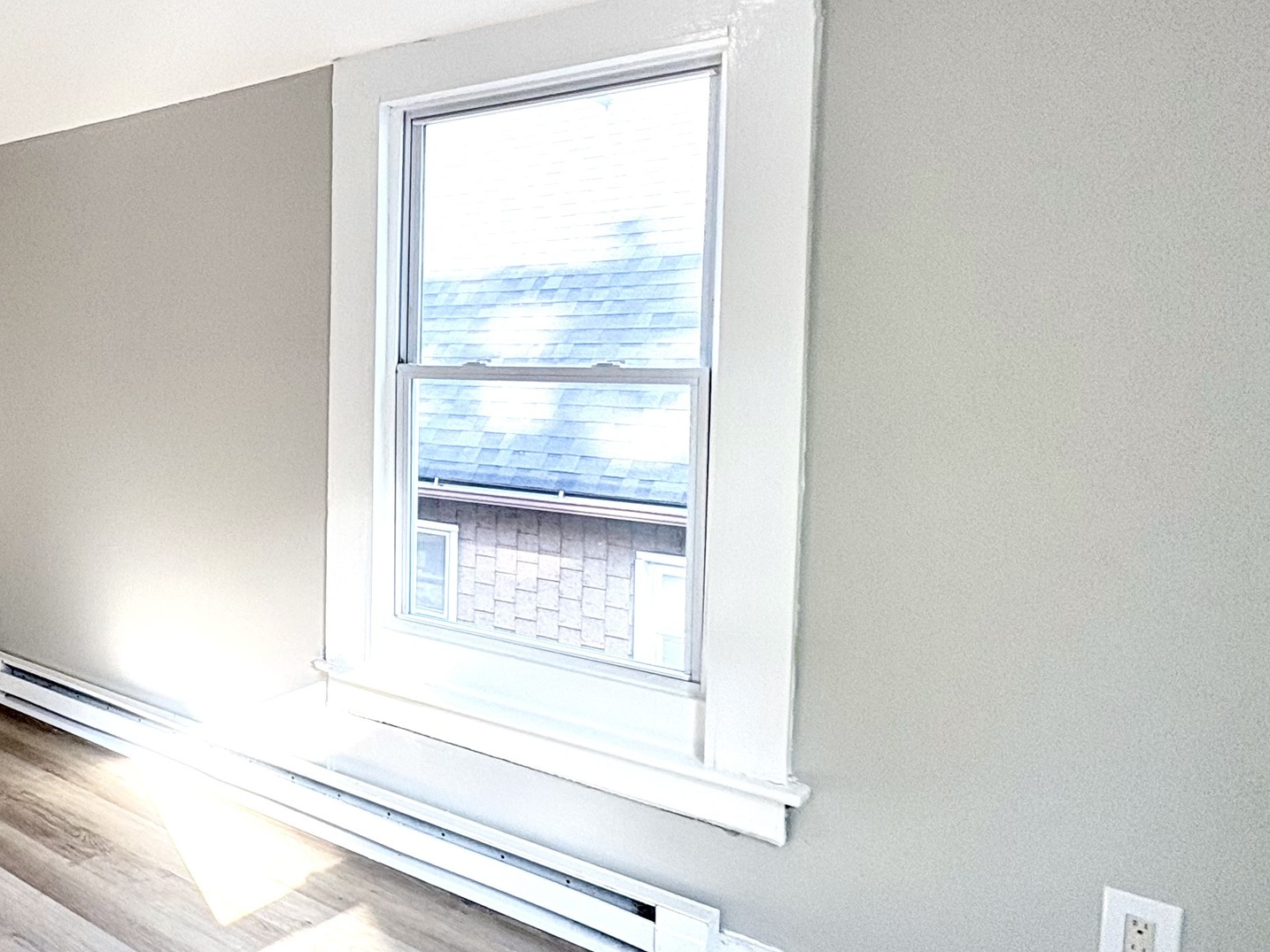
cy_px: 410
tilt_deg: -3.6
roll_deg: +0.1
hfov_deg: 51.1
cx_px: 68
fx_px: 1100
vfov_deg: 46.7
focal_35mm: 30
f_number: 2.2
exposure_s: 1/133
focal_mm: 2.22
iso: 100
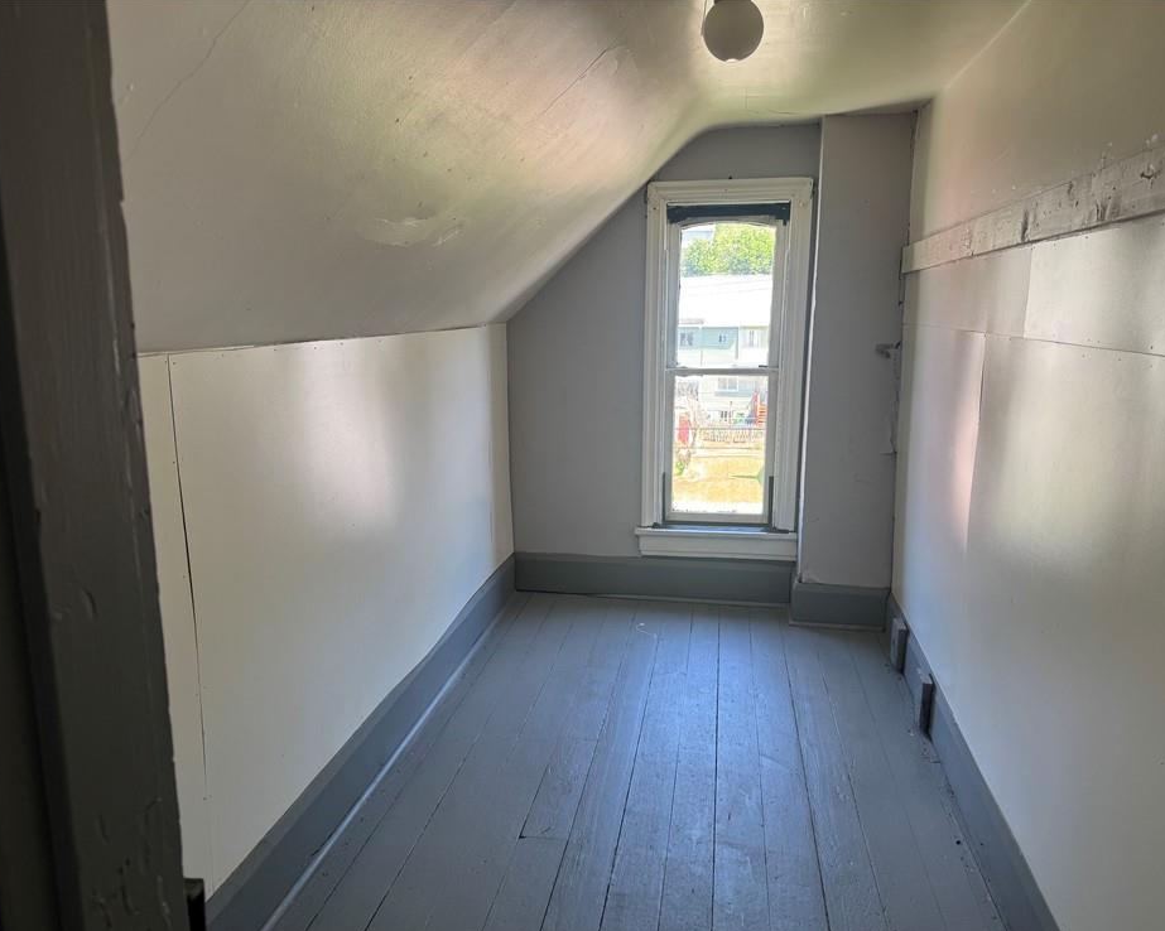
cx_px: 567
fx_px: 896
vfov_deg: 54.9
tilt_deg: -10.8
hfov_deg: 66.0
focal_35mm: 26
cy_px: 482
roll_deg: +0.9
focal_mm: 6.76
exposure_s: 1/121
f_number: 1.78
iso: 100
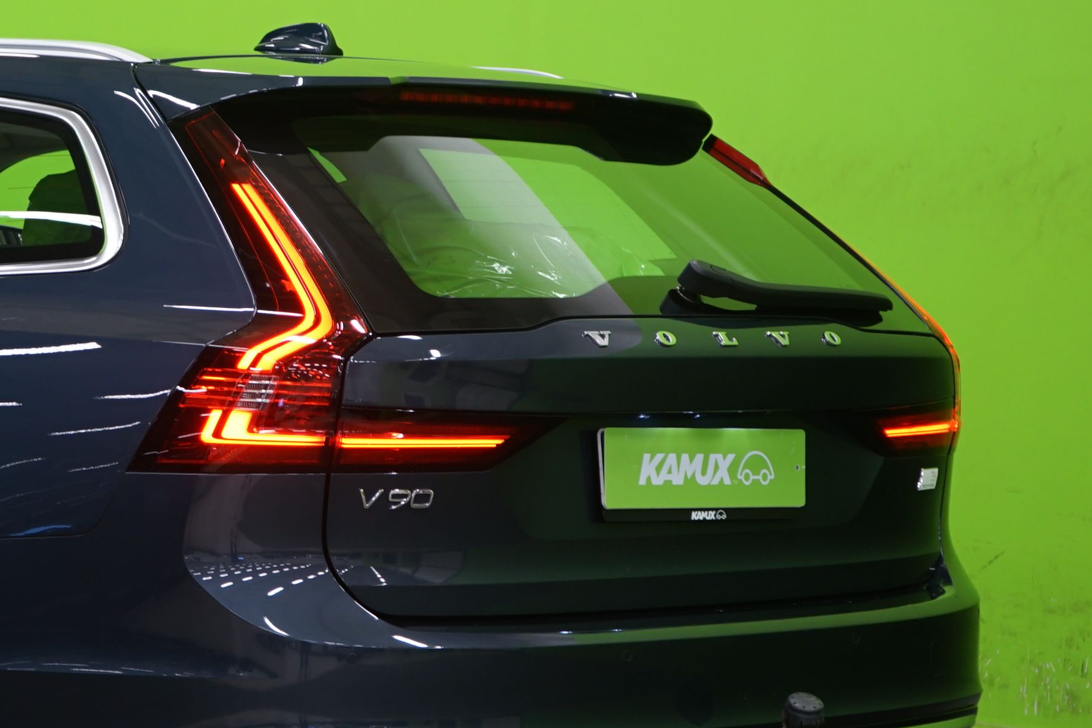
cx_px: 2
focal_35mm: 108
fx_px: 3276
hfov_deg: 18.4
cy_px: 315
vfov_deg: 12.7
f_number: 5
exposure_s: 1/8
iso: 400
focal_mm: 49
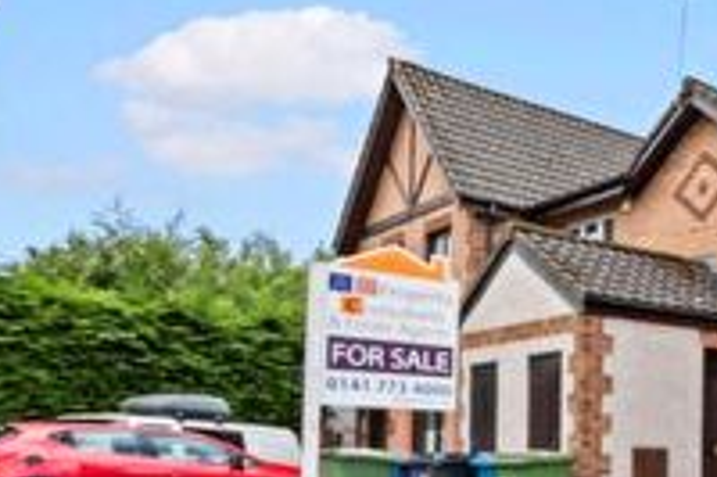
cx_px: 1111
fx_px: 836
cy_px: 473
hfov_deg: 27.8
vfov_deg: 29.8
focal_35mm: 42
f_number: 8
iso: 800
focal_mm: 12
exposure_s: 1/125
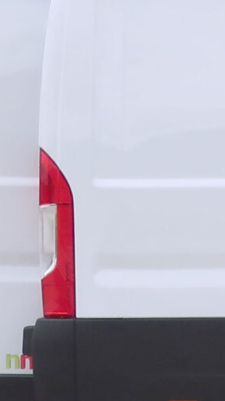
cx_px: 811
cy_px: 148
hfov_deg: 7.3
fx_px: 1410
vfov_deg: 16.1
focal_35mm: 133
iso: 80
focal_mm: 6.86
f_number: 1.8
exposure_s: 1/3200
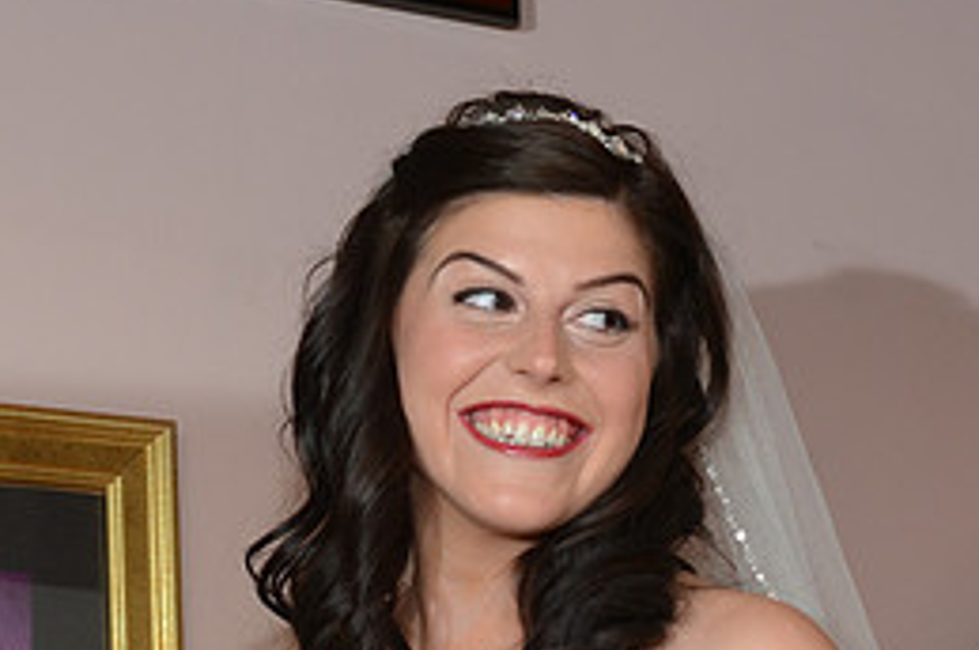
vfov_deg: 9.0
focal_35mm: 151
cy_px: 639
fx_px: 4104
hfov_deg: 13.6
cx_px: 518
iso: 640
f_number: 4.5
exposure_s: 1/125
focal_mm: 45
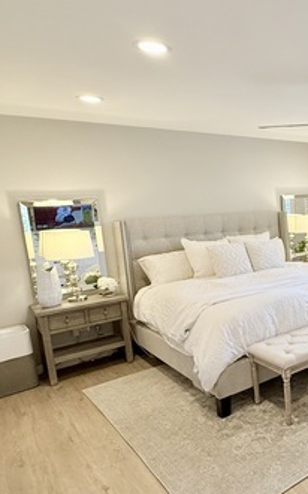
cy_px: 254
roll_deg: +2.3
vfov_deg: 62.9
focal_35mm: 30
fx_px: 403
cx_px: 370
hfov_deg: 33.8
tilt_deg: -7.9
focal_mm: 2.22
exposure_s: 1/120
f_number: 2.2
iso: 160
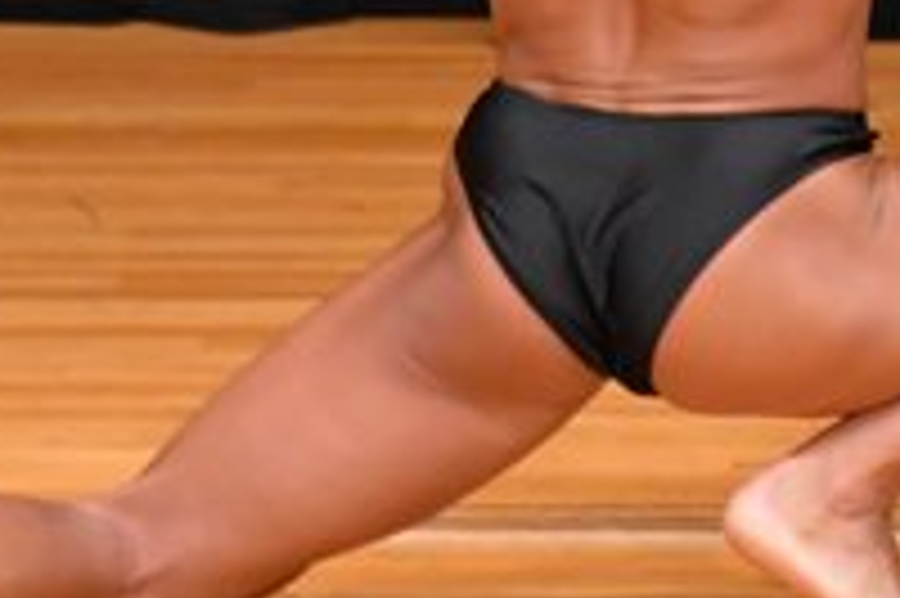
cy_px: -391
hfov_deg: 1.5
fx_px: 33447
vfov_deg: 1.0
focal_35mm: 1339
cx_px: 812
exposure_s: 1/400
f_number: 5.6
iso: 4000
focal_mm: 230
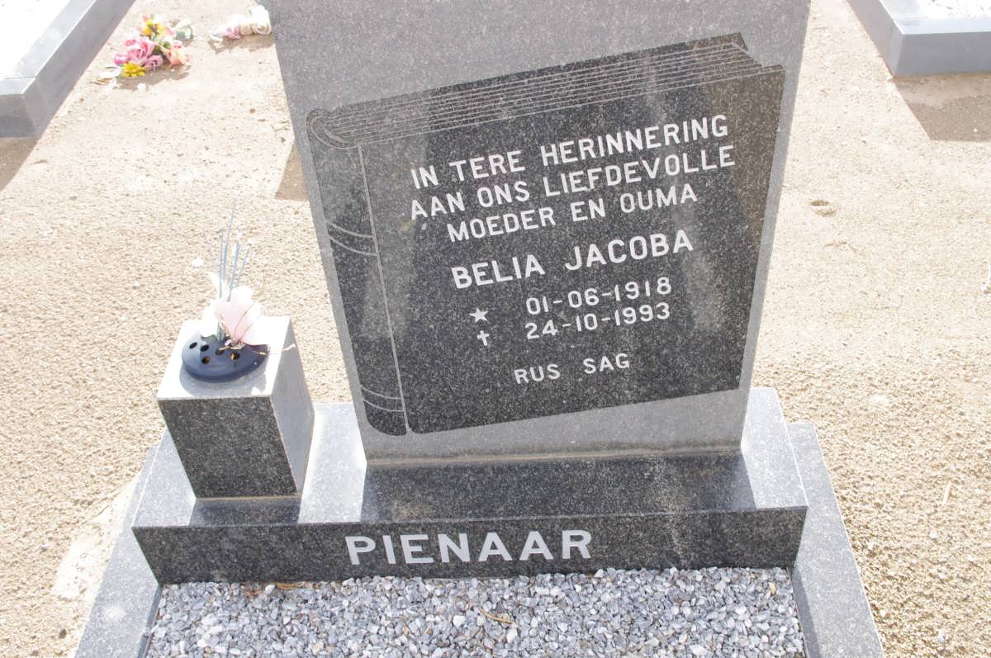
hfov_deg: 53.2
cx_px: 496
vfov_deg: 36.8
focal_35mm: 36
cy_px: 329
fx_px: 990
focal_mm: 24.38
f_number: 11
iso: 800
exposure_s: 1/125
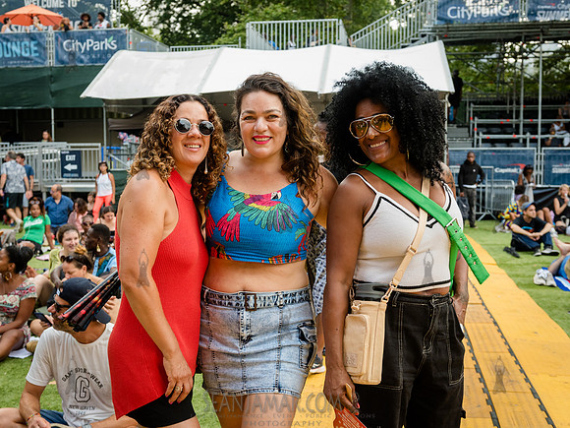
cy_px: 207
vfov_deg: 32.8
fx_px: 726
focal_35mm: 44
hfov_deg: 42.8
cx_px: 259
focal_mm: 36
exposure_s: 1/320
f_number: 4.5
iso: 1000
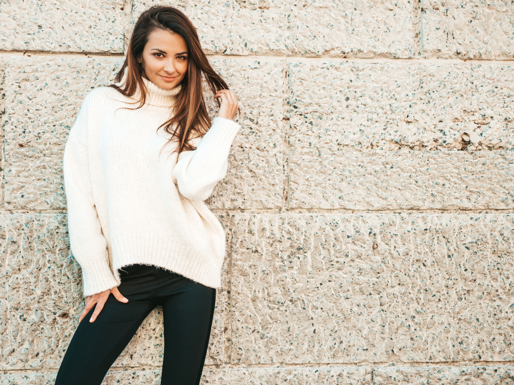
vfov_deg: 22.9
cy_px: 192
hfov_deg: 30.3
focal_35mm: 64
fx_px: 950
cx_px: 257
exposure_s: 1/160
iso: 100
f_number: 3.2
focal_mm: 32
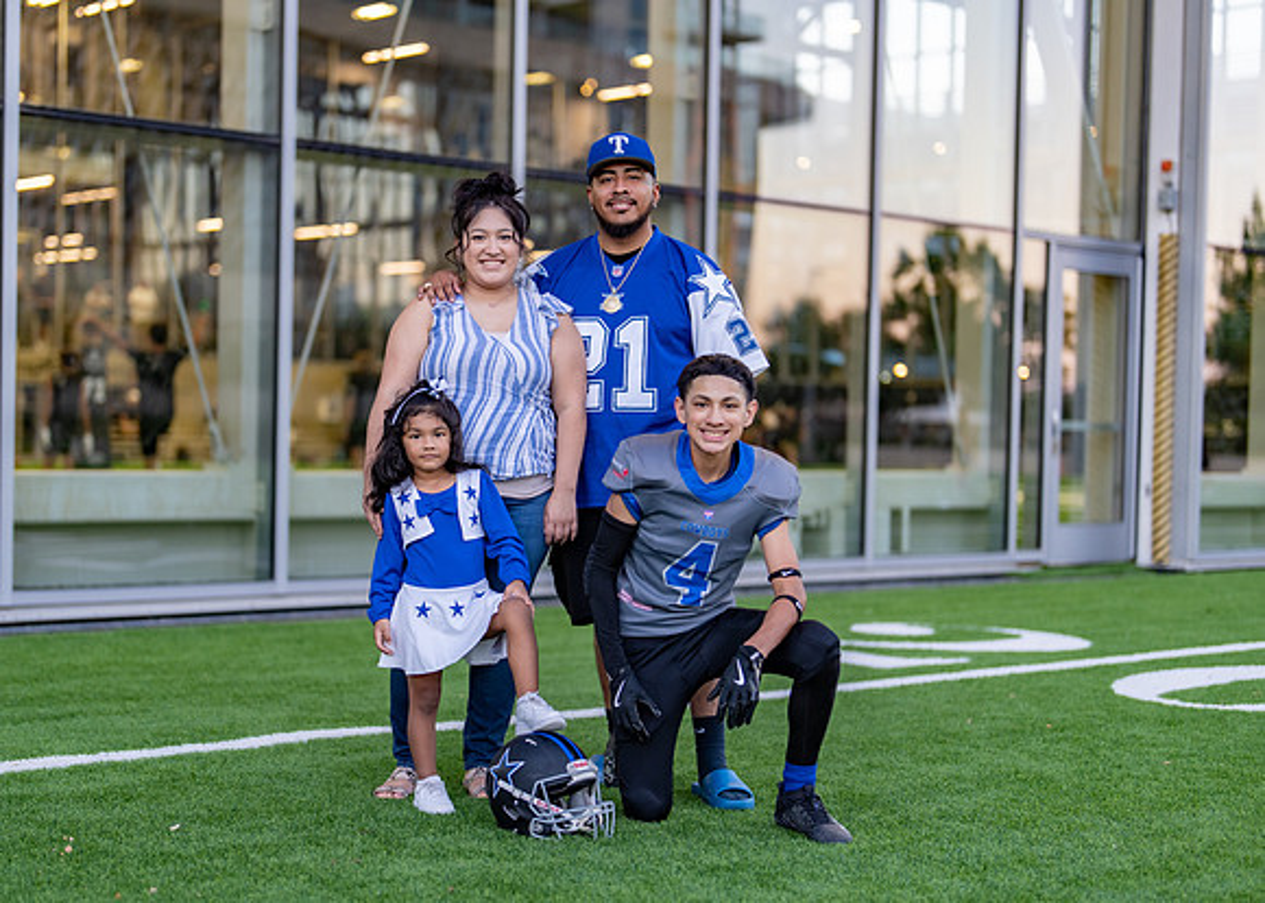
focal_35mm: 61
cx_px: 527
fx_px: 2183
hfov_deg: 32.3
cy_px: 489
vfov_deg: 23.4
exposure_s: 1/320
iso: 250
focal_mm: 50
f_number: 1.2
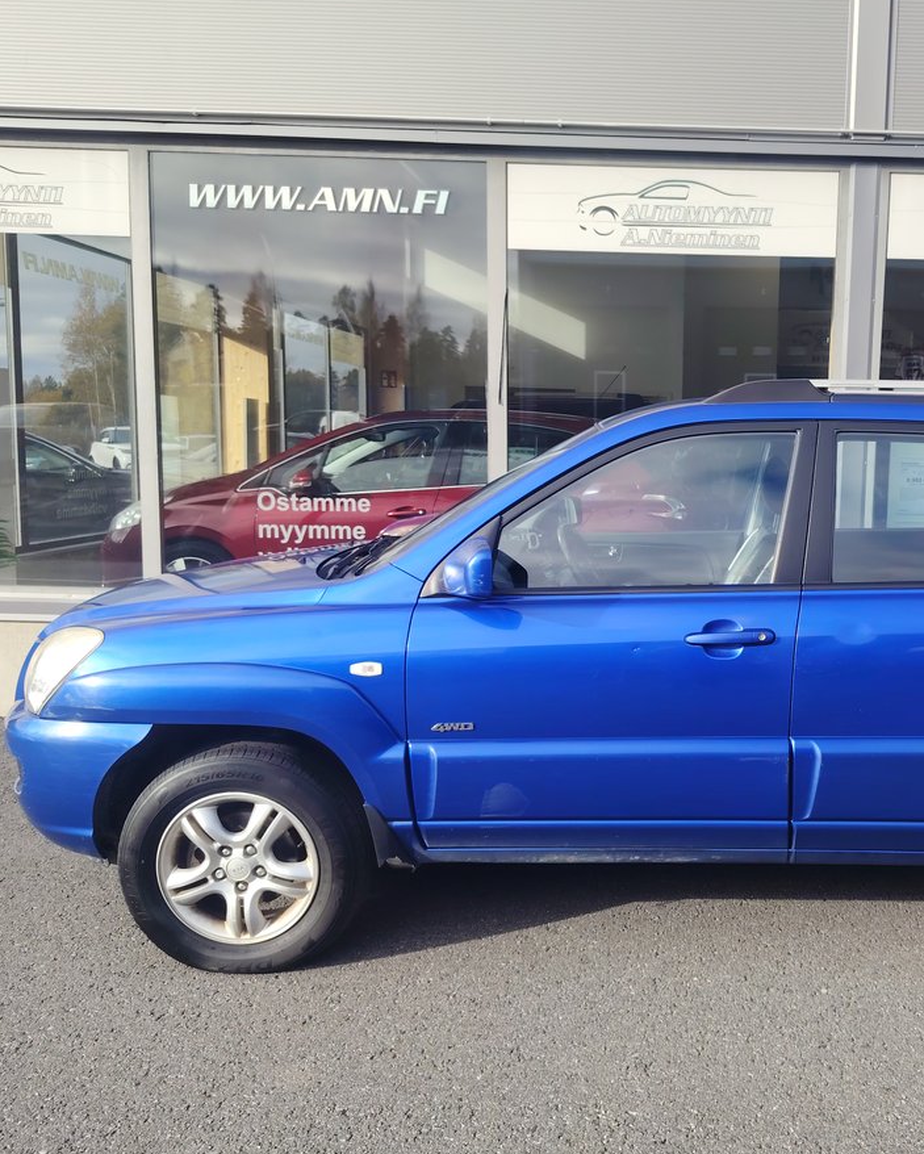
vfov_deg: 55.6
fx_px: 1093
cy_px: 577
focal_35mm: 32
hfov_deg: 44.2
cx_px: 703
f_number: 1.75
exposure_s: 1/900
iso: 218
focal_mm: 5.25
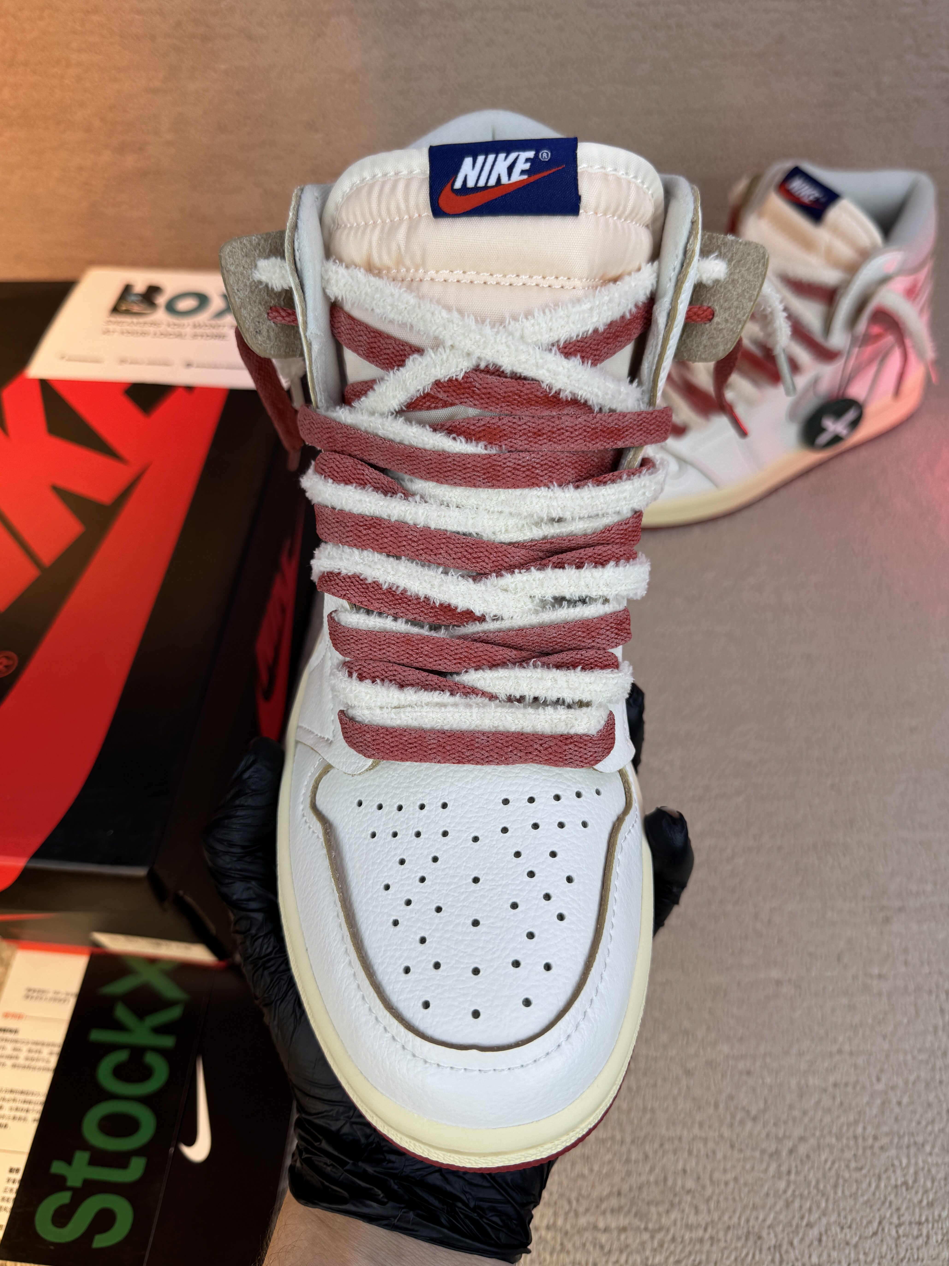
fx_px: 914
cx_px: 457
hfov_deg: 54.9
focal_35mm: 25
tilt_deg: -52.9
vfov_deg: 69.4
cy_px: 614
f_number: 1.78
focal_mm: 6.76
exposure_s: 1/1026
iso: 80
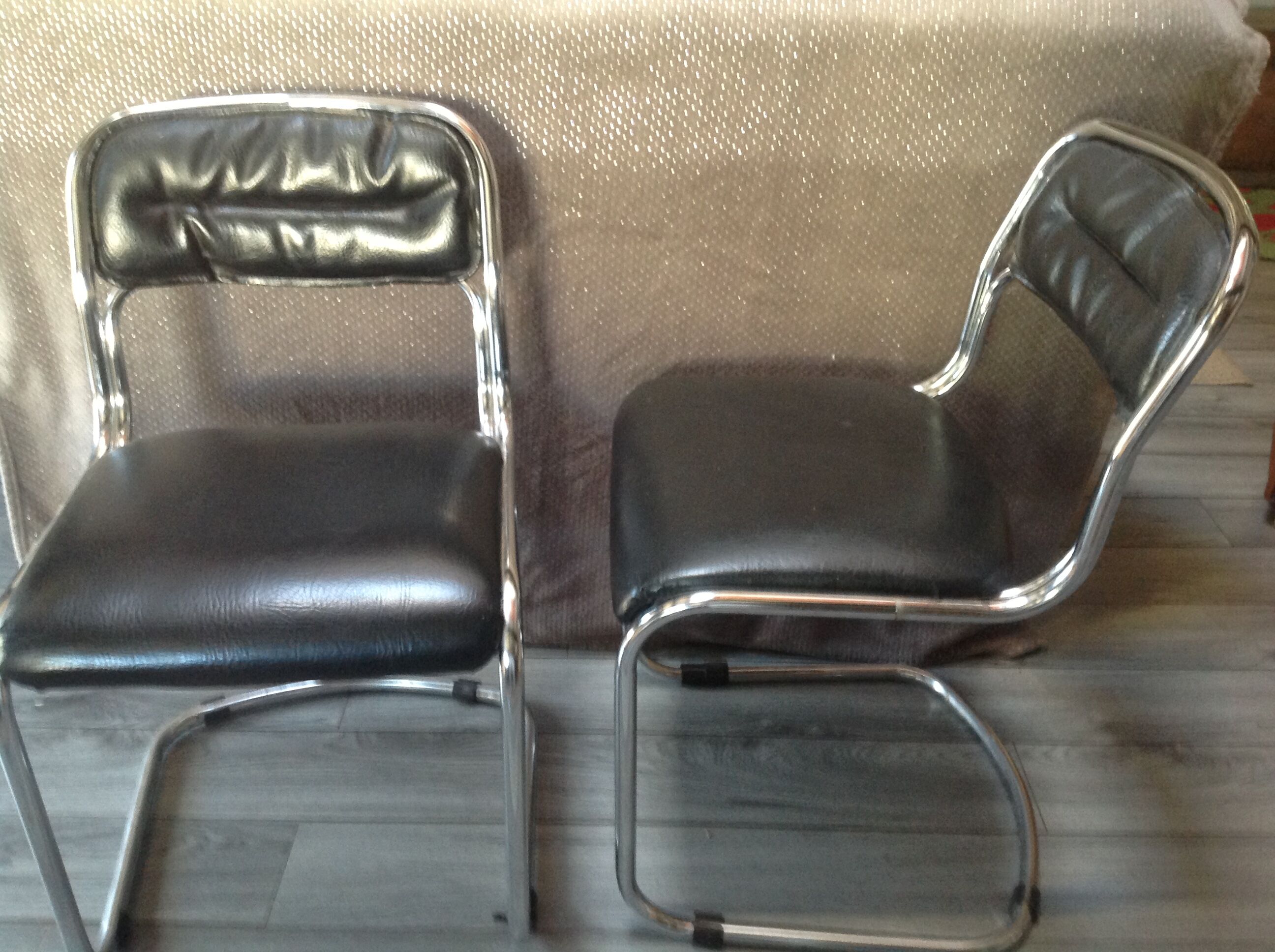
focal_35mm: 35
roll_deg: -0.5
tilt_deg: -25.8
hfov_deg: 52.7
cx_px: 638
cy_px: 476
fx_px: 1287
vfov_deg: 40.6
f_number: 2.4
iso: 250
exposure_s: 1/15
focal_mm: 4.28
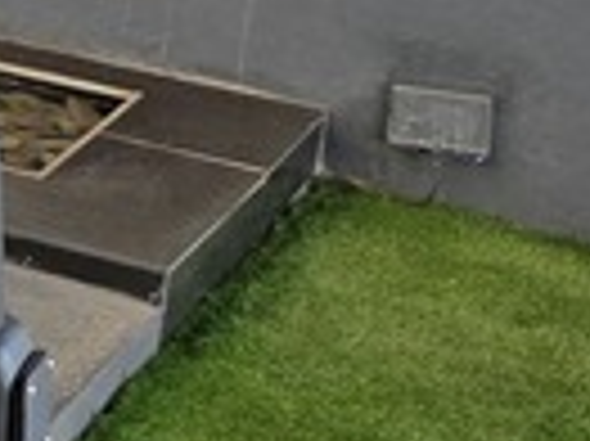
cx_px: -1311
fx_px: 3065
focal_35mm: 180
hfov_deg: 8.7
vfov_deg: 8.1
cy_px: -148
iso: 64
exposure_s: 1/180
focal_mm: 6.25
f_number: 1.7
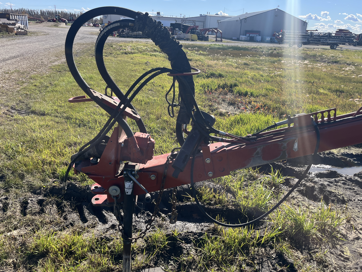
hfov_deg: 67.3
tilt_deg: -20.3
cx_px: 181
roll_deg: -1.0
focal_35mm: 26
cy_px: 136
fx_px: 272
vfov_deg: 53.1
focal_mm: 5.1
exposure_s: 1/1890
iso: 50
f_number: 1.6
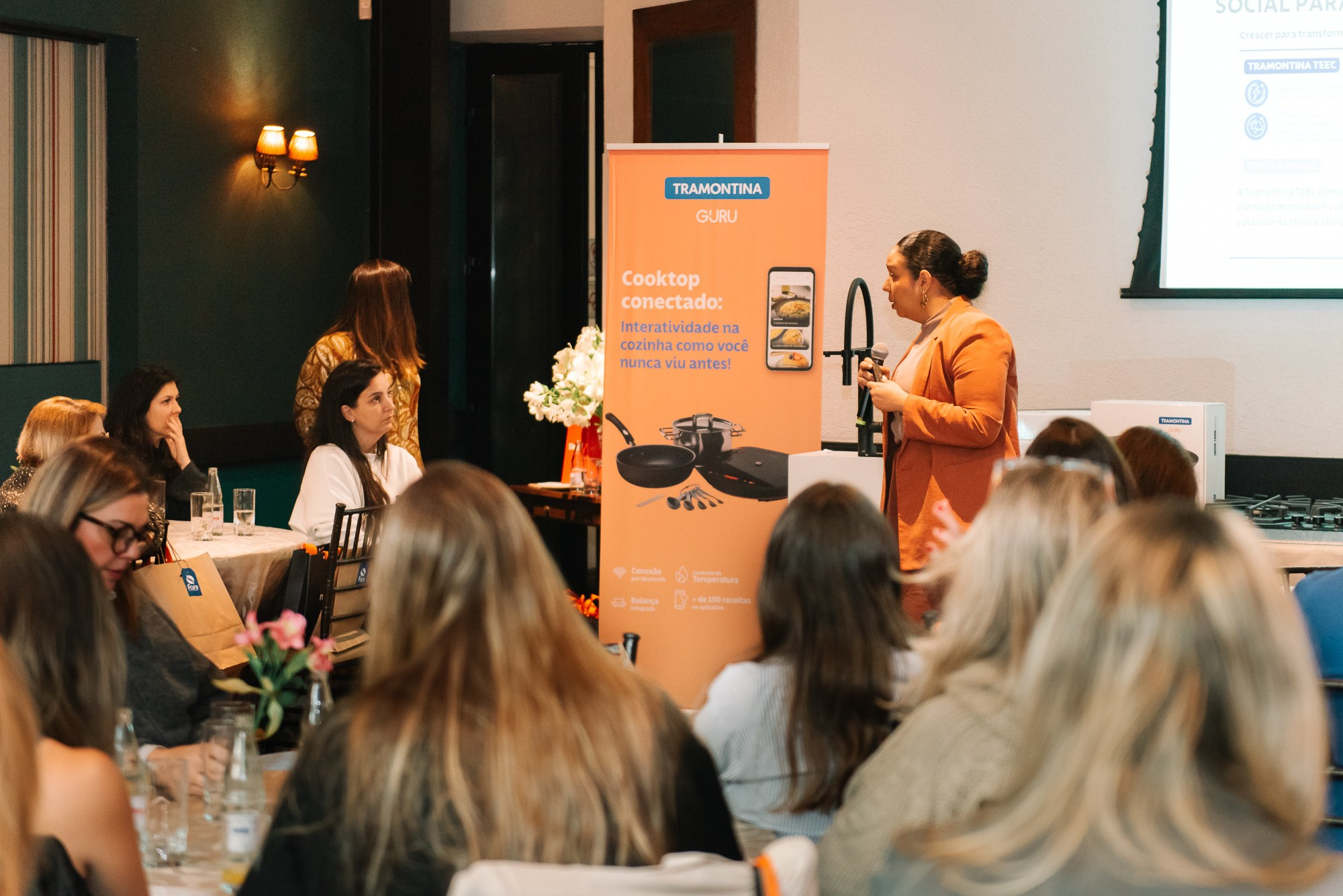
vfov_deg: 17.3
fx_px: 2950
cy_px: 390
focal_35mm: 79
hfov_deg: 25.6
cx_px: 758
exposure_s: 1/250
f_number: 2.8
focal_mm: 70
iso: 2500
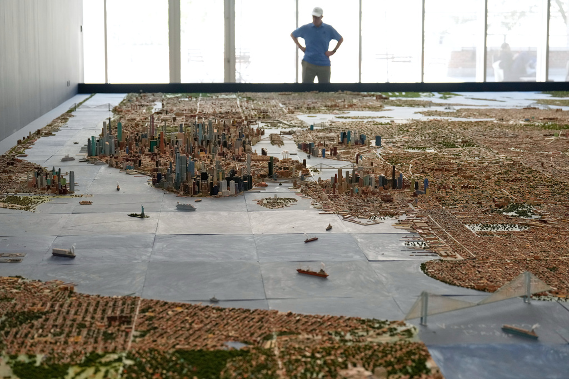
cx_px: 284
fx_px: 1217
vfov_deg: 17.7
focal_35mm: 77
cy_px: 190
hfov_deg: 26.3
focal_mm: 77
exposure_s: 1/400
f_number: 4
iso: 3200
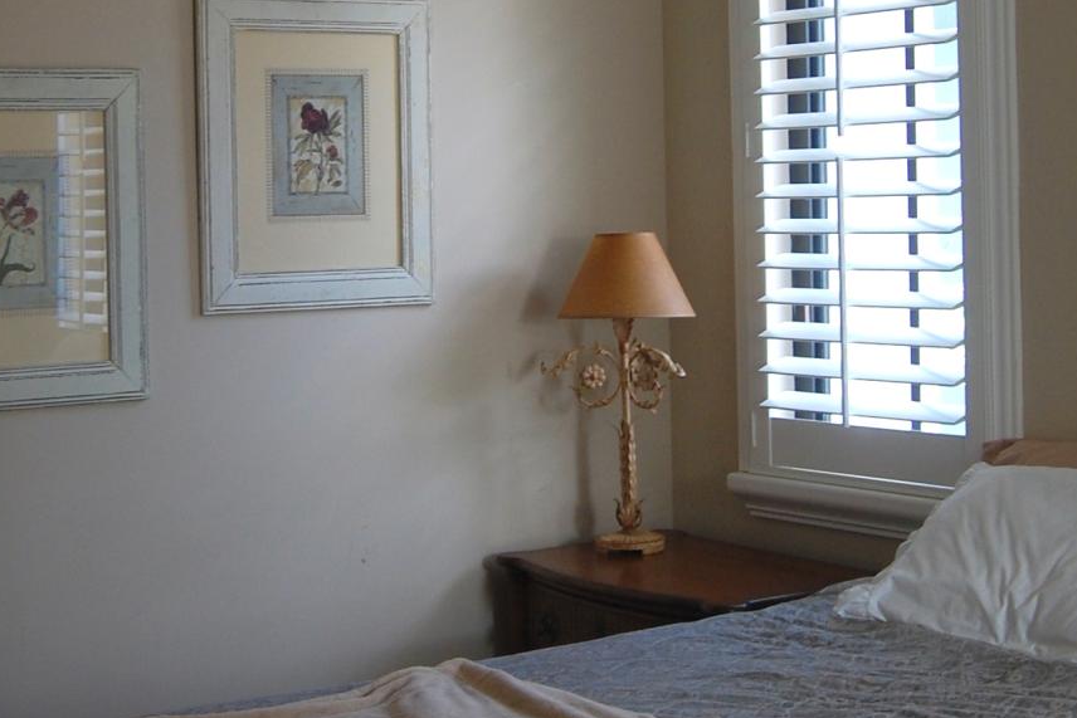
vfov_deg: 17.7
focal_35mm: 77
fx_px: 2304
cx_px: 503
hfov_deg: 26.3
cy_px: 209
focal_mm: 22
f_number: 4
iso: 400
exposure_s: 1/60
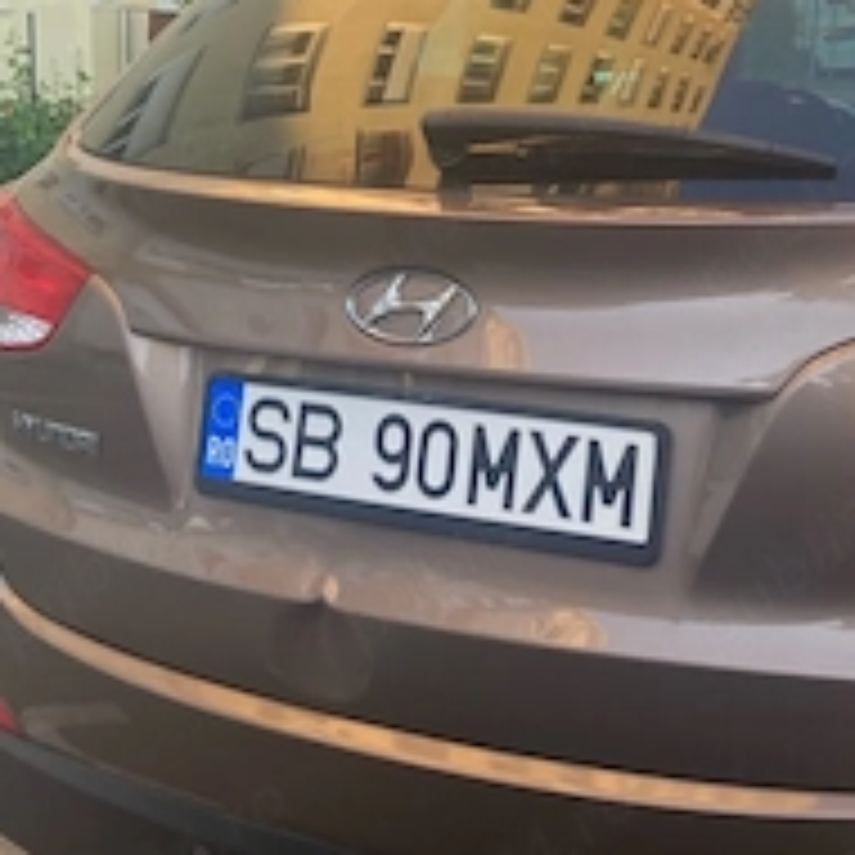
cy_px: 243
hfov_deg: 32.5
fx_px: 1453
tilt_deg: -6.8
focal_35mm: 52
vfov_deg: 32.3
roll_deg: -1.5
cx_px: 580
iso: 20
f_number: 1.8
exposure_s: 1/124
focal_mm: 3.99
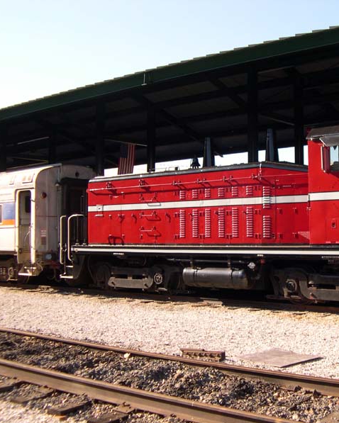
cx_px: 245
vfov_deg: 27.9
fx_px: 852
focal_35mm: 68
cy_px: 212
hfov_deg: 22.3
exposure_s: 1/398
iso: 100
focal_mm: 11.1
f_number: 3.2
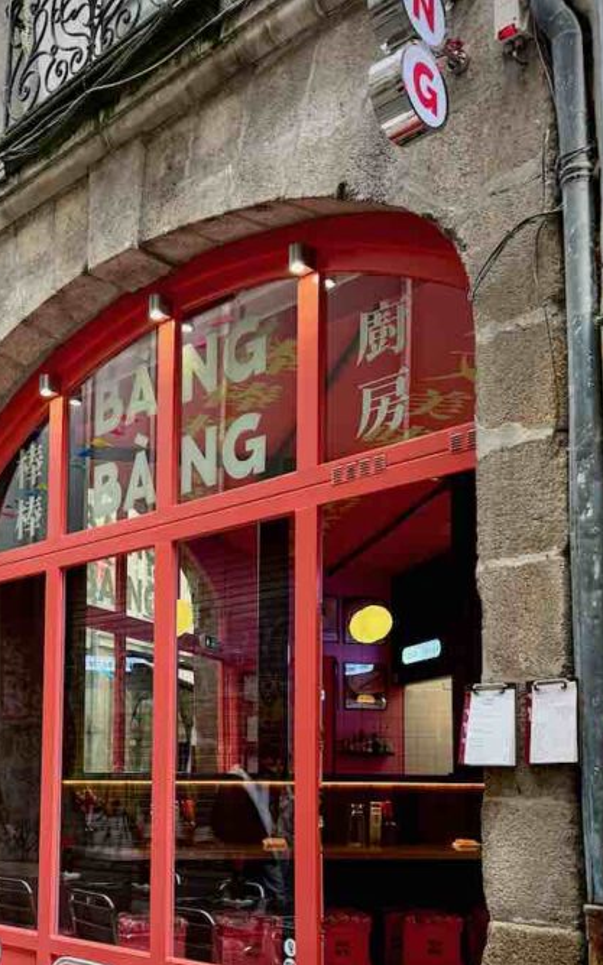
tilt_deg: +3.5
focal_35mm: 39
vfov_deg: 48.9
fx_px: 1026
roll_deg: -2.4
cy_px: 692
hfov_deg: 32.6
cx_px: 224
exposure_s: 1/138
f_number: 1.78
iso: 64
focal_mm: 6.76
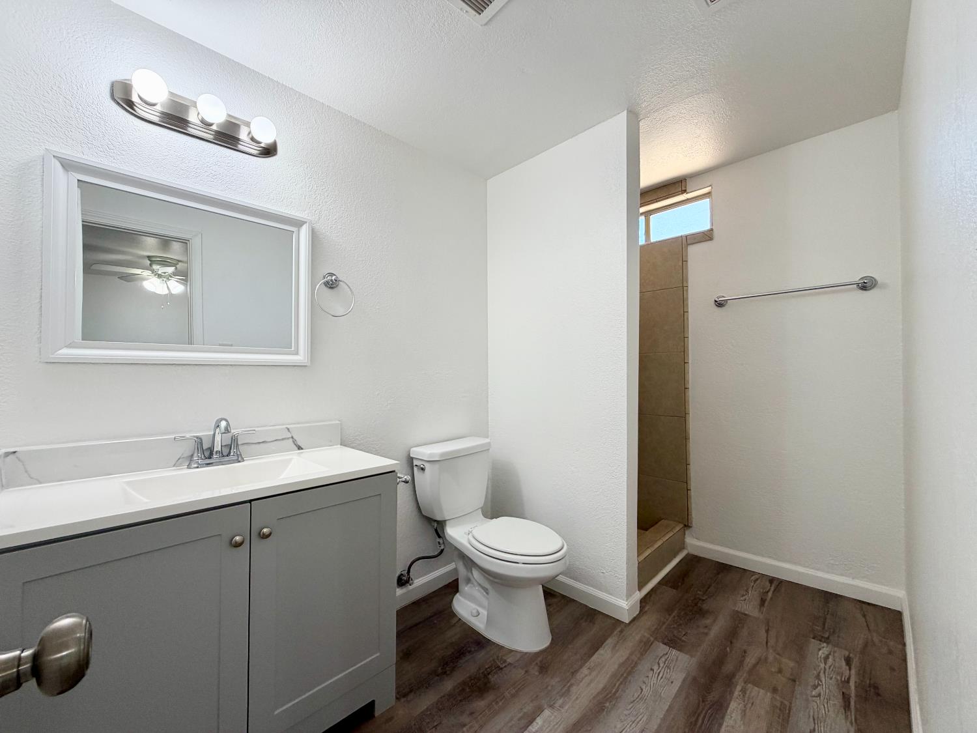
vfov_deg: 85.7
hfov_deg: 102.1
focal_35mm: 14
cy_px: 366
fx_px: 395
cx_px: 488
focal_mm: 2.22
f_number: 2.2
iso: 100
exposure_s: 1/120
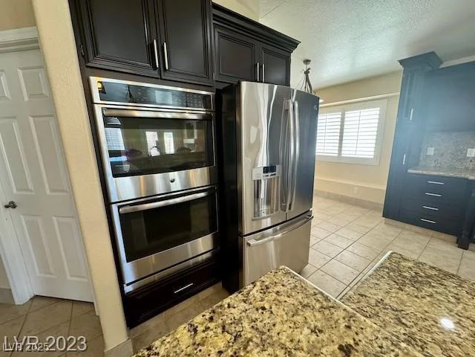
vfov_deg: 85.7
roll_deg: +0.6
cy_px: 178
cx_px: 238
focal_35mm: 14
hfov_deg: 102.1
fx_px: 192
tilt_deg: -12.8
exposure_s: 1/120
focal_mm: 2.22
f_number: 2.2
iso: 320
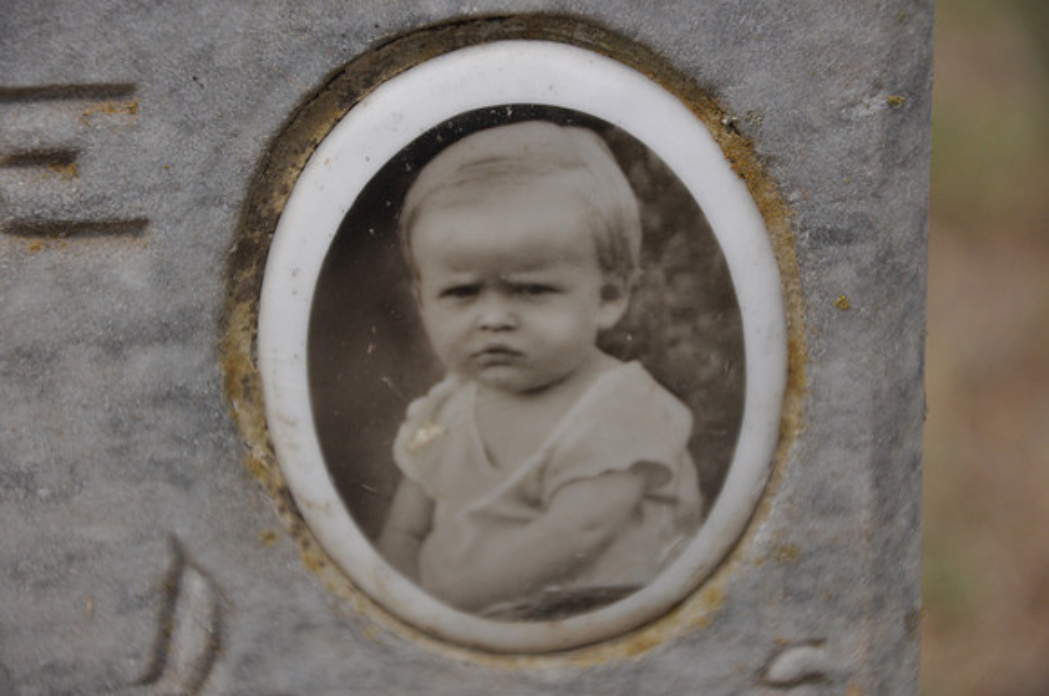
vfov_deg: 9.9
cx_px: 524
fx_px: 4016
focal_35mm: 138
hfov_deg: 14.9
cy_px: 348
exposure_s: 1/500
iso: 400
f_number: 5.6
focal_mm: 92
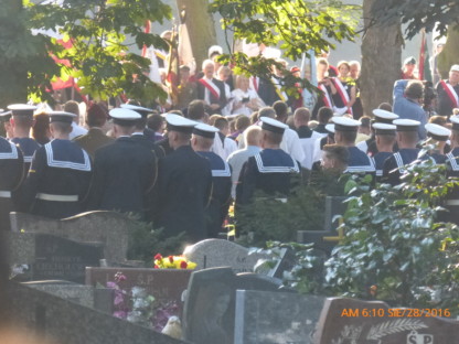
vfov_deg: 4.3
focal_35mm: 347
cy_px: 166
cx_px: 236
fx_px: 4601
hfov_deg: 5.7
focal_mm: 58.4
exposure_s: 1/200
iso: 800
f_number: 4.1
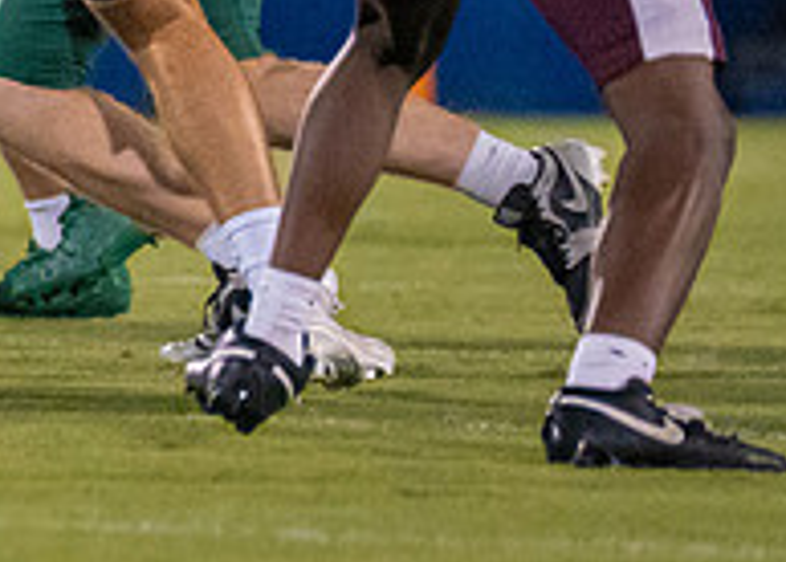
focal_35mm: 1218
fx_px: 27199
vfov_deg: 1.2
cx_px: -1473
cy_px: -265
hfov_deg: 1.6
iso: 2500
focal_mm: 200
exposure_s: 1/2000
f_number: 2.8
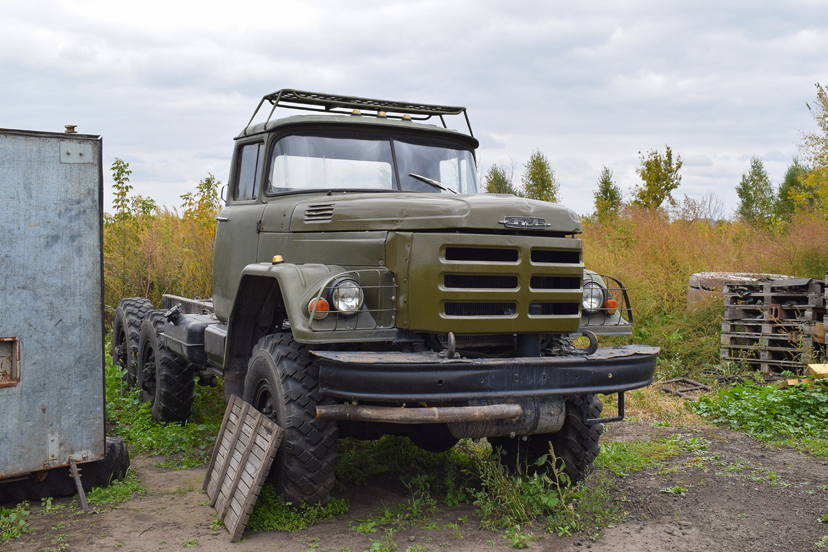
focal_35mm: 36
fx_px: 828
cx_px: 414
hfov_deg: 53.1
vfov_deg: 36.9
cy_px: 276
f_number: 7.1
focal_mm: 24
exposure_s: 1/200
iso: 400
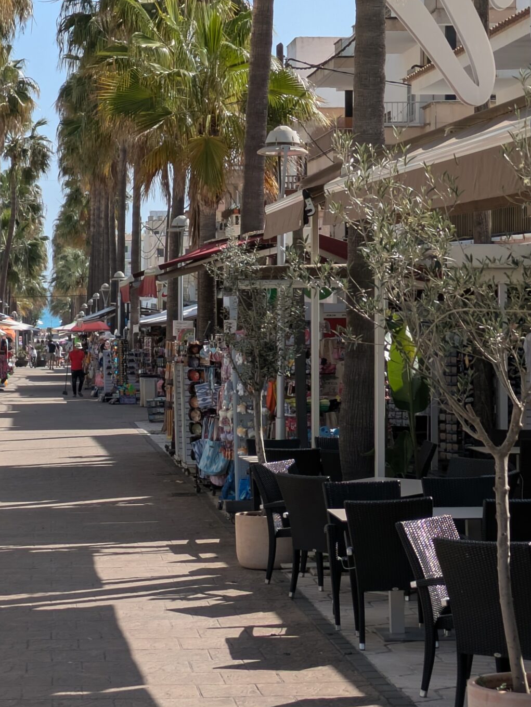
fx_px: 1962
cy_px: 280
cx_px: 67
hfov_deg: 15.3
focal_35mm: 96
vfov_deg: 20.4
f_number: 1.89
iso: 48
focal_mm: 5.43
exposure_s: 1/2132
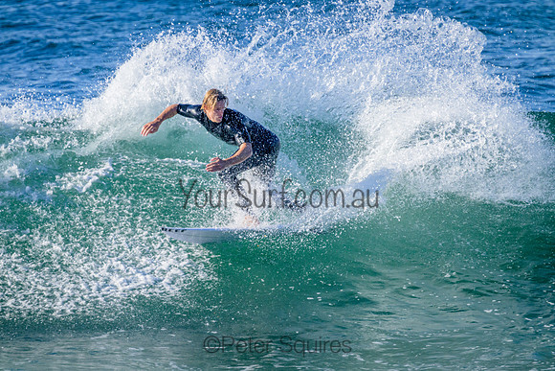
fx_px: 12336
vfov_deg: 1.7
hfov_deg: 2.6
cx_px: 278
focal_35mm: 800
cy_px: 186
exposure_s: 1/2000
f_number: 11
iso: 1250
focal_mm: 800
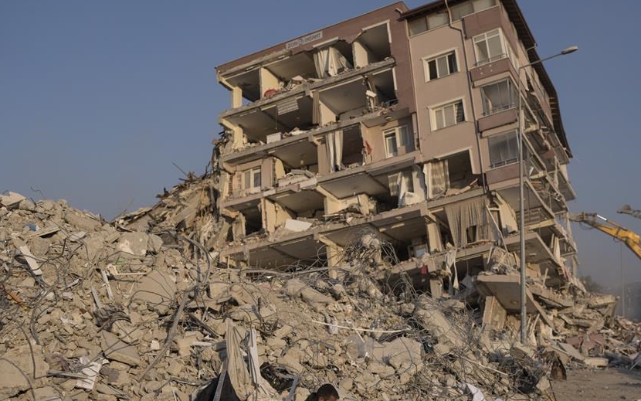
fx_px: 769
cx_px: 368
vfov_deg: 29.2
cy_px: 231
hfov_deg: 45.1
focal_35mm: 44
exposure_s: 1/10000
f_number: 2.8
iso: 400
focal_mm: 35
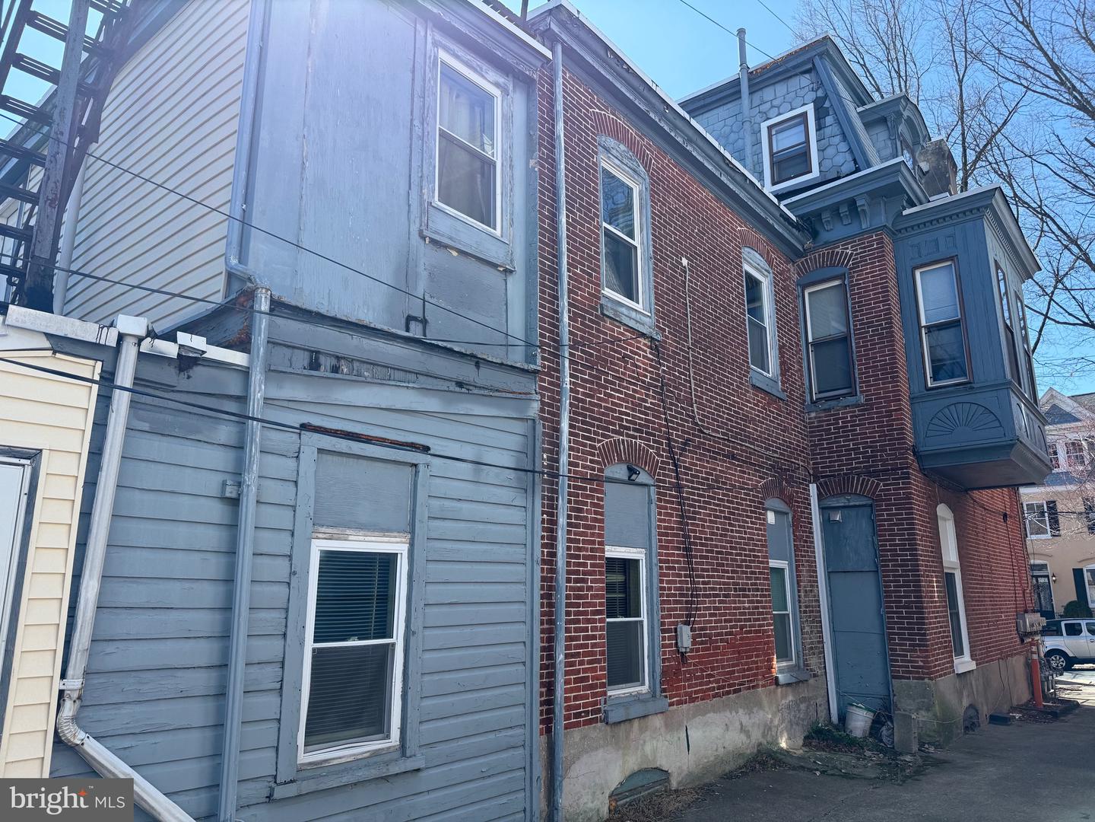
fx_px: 759
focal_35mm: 24
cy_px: 411
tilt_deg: +15.8
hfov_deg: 71.6
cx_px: 548
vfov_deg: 56.8
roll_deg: +0.1
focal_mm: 6.76
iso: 100
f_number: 1.78
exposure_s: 1/2299
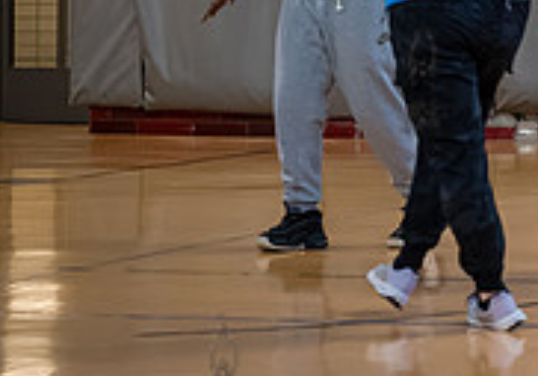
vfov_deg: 7.0
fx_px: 3032
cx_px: 1053
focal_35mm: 200
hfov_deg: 9.5
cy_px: -63
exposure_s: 1/1000
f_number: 4
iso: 8000
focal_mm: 50
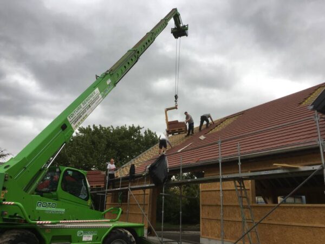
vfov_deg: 48.2
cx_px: 162
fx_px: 272
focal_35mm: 29
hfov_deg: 61.7
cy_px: 122
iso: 25
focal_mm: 4.15
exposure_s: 1/295
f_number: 2.2
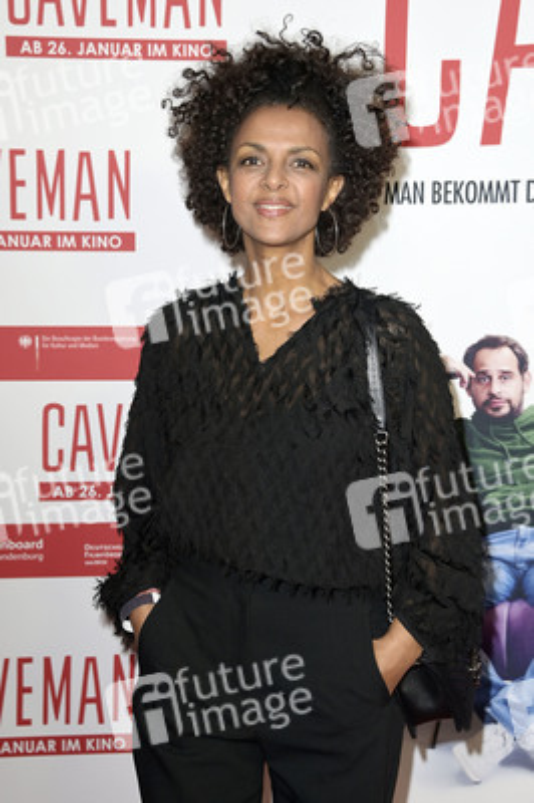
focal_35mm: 78
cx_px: 267
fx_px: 1738
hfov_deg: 17.5
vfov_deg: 26.0
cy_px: 402
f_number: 5.6
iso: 400
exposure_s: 1/250
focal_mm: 78
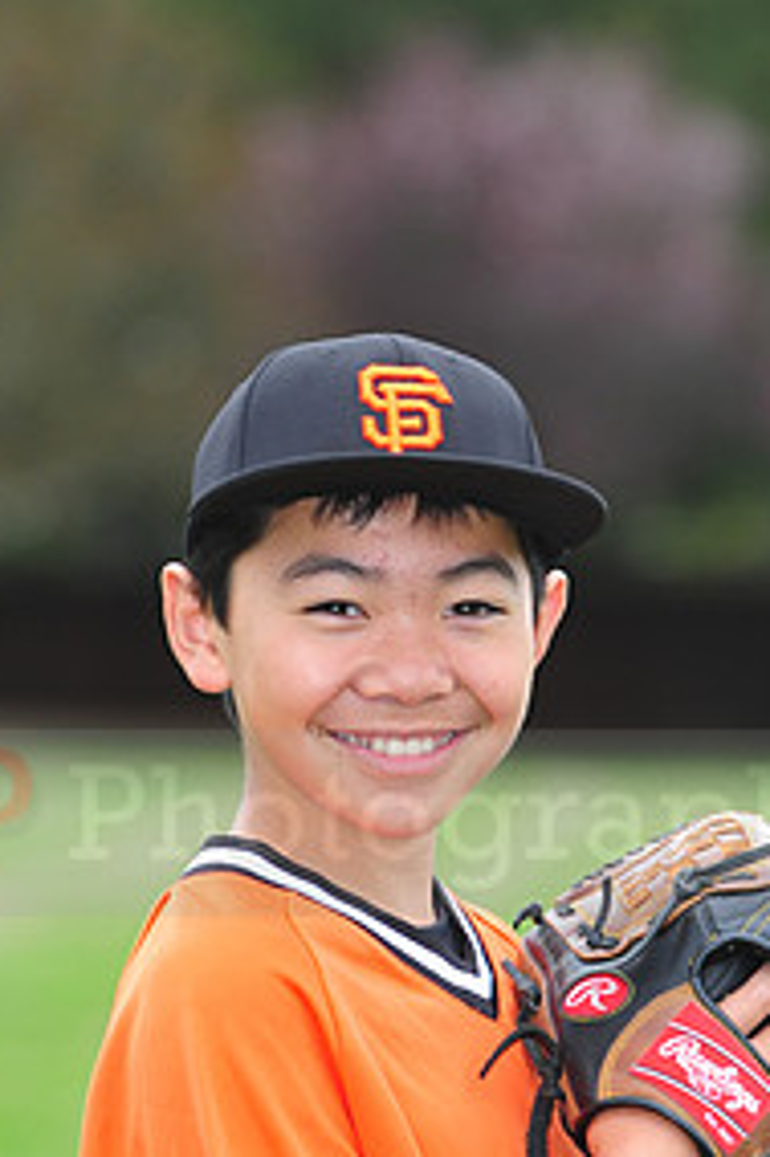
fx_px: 10824
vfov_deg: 6.1
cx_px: 367
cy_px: 786
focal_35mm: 337
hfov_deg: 4.1
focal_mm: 165
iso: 400
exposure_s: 1/320
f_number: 5
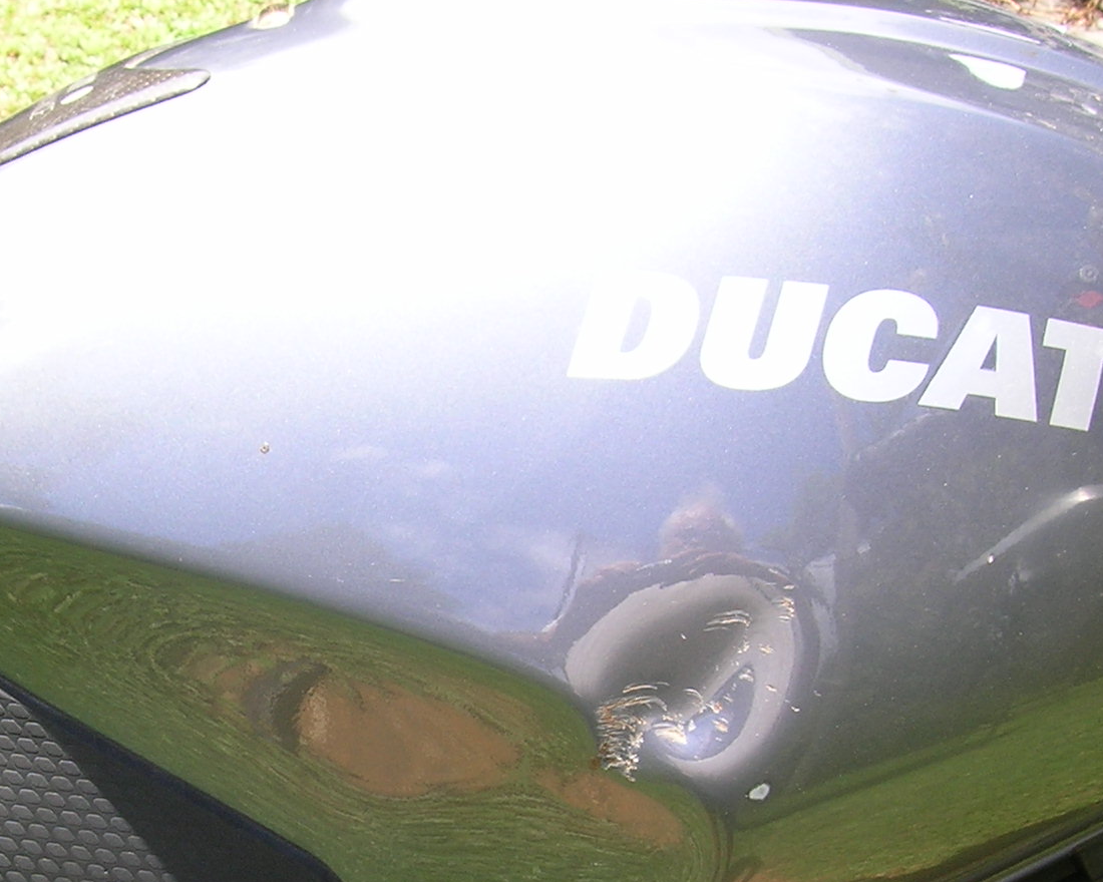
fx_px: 2252
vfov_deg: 21.6
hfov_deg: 27.2
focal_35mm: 69
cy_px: 815
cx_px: 281
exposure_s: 1/105
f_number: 4.9
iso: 50
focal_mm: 5.7
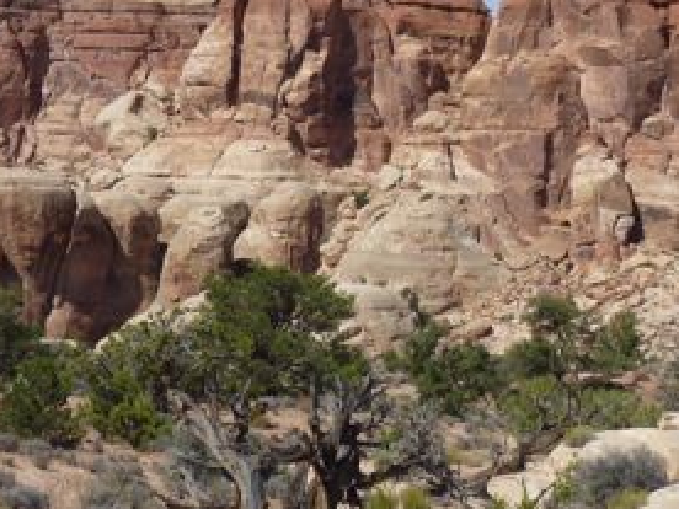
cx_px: 448
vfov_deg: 14.5
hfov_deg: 19.2
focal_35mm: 102
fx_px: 2001
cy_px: 155
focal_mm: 7.8
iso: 80
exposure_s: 1/640
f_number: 4.3
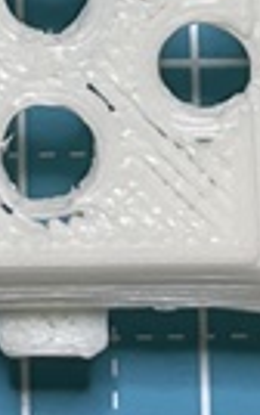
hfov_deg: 12.6
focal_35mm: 103
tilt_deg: -76.0
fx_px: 1165
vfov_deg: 17.4
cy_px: -273
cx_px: 29
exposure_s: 1/60
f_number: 1.6
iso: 100
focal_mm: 4.2
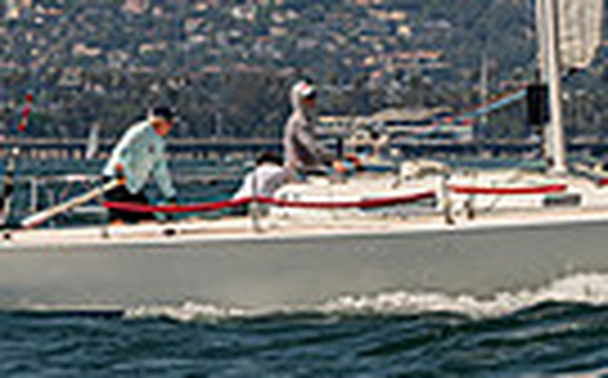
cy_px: -204
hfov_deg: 3.1
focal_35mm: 667
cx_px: 833
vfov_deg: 2.0
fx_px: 11038
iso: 400
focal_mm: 120
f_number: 8
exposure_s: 1/2000
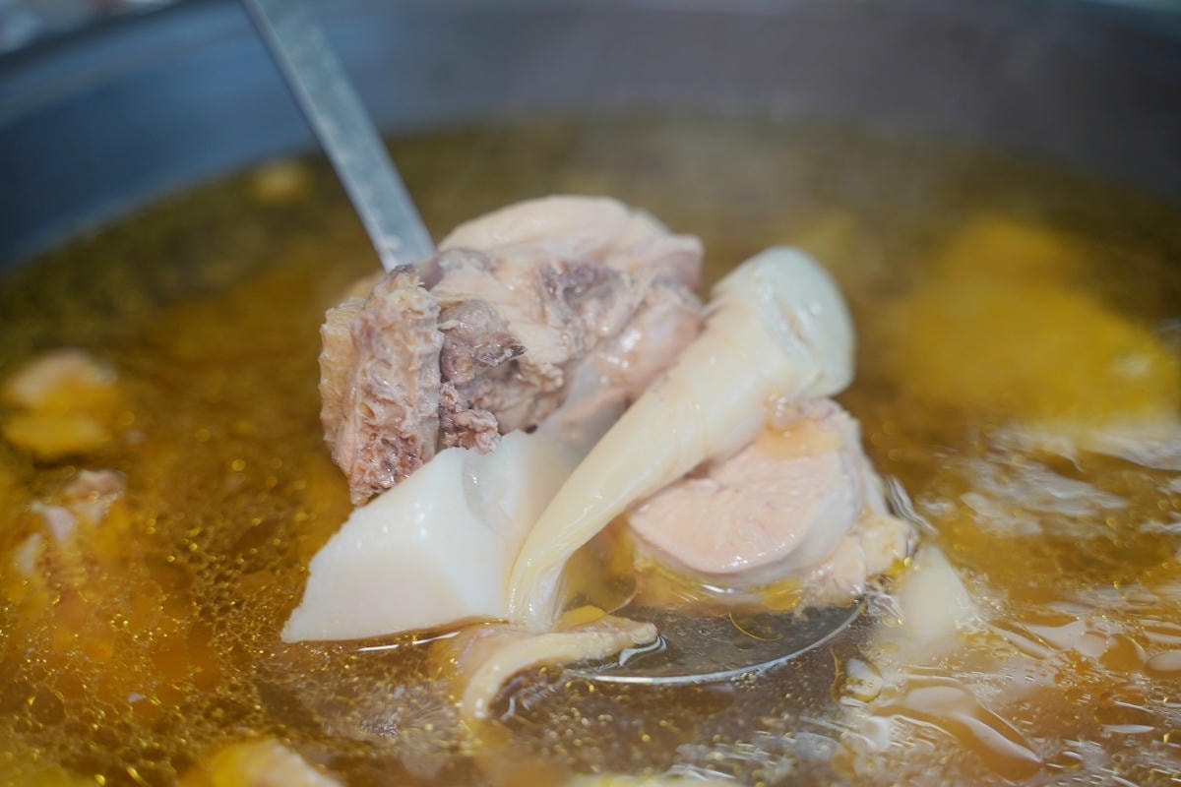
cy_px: 394
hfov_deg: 27.0
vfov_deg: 18.2
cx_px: 590
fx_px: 2460
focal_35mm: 75
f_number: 4
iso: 200
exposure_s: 1/80
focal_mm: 75
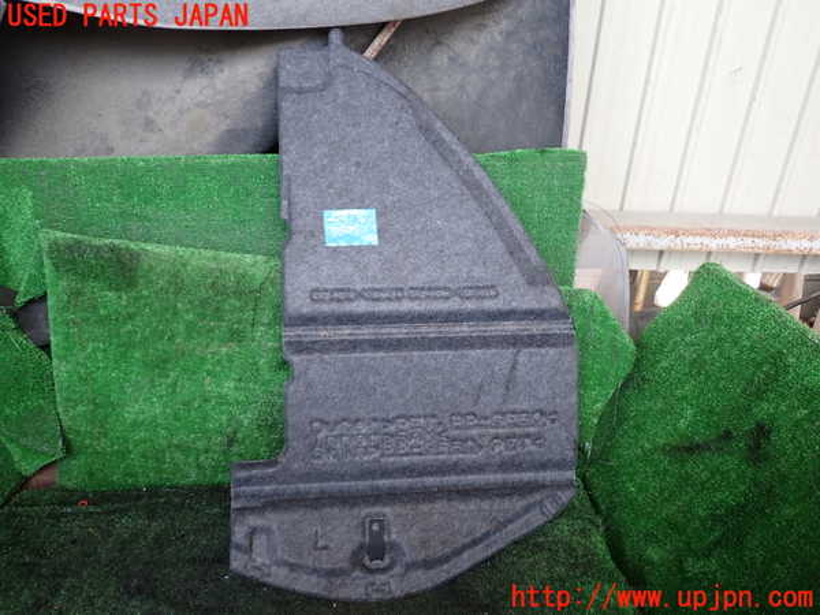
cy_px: 308
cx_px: 410
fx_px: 711
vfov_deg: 46.8
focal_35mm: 30
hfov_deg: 60.0
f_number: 2.3
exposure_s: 1/60
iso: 125
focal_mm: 5.4
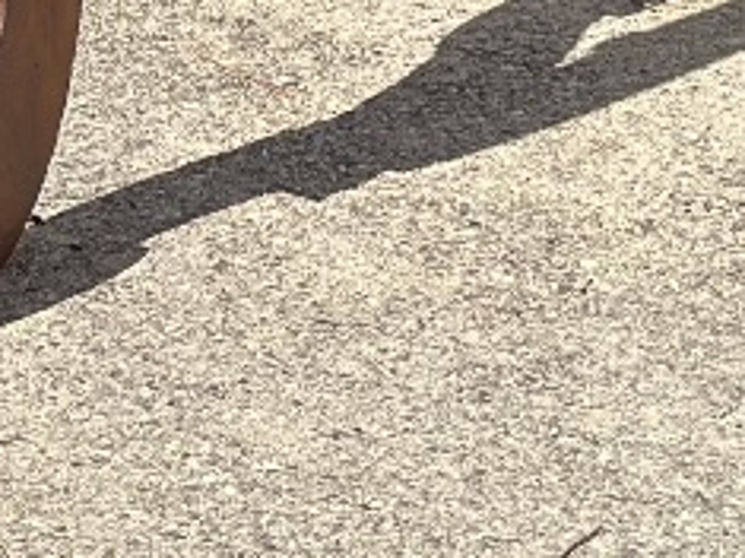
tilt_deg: -9.6
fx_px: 5270
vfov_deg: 5.8
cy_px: -818
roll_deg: -0.1
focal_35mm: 245
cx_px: -514
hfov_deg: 7.9
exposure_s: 1/5556
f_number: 1.78
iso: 100
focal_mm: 6.86
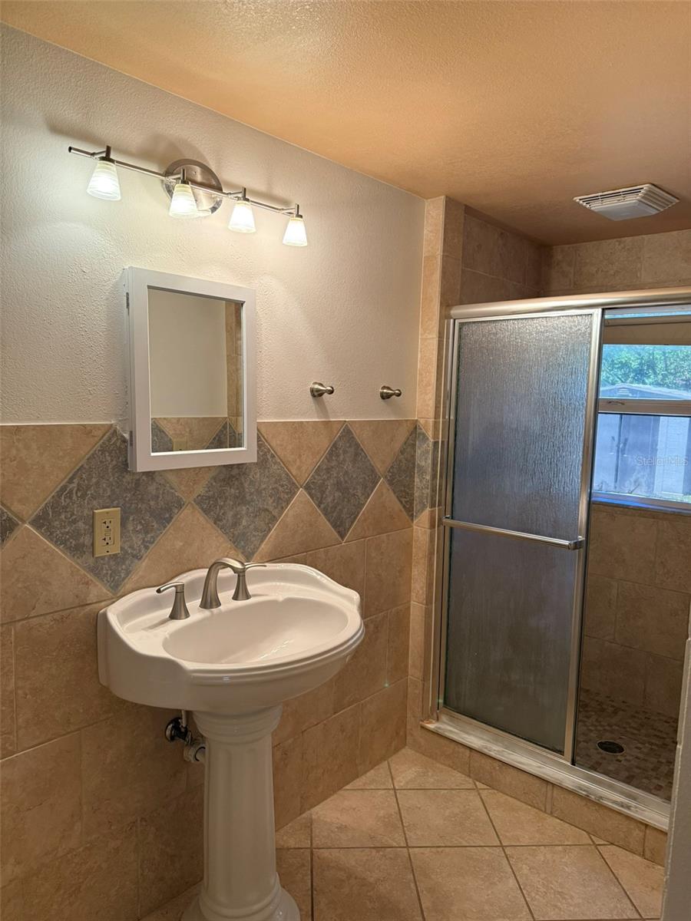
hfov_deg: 56.8
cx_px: 346
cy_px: 460
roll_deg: -2.1
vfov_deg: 71.6
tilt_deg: -4.9
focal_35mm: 24
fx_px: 639
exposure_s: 1/120
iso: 320
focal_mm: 6.76
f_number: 1.78
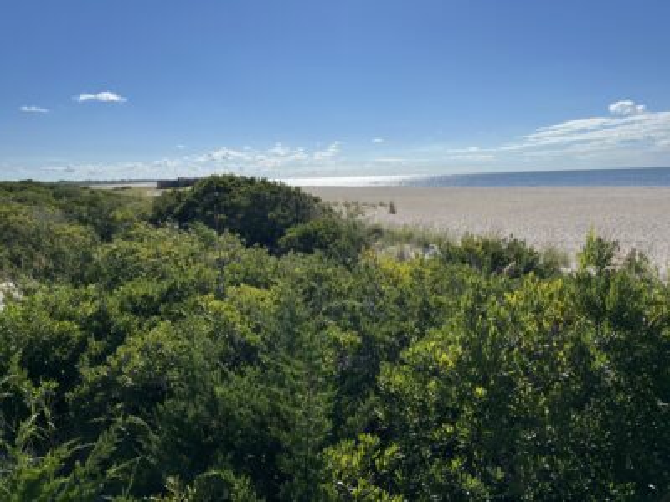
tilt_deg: -8.6
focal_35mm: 26
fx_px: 503
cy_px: 251
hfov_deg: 67.3
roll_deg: +1.1
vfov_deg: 53.1
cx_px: 335
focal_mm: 5.1
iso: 50
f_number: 1.6
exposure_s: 1/6897
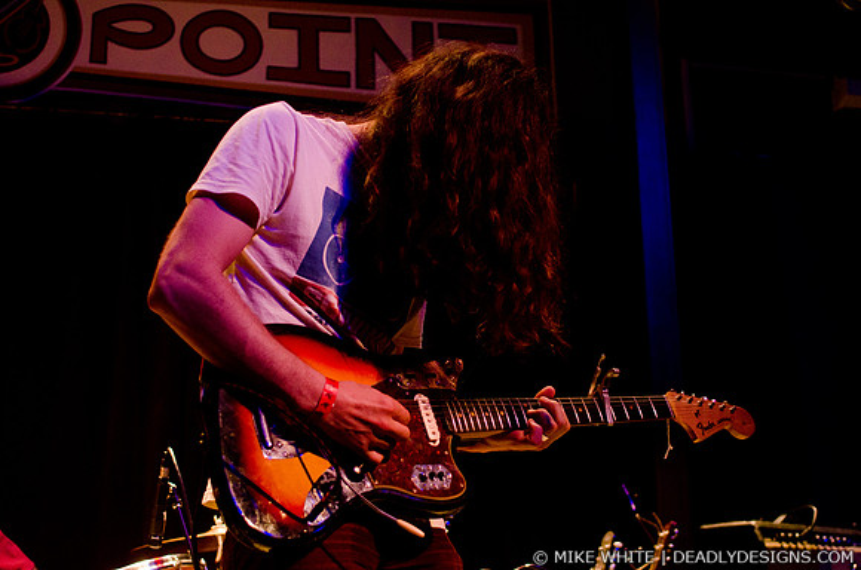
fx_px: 1253
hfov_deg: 37.9
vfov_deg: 25.6
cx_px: 430
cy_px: 285
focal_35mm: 52
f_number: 2.8
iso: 1250
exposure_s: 1/160
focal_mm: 35
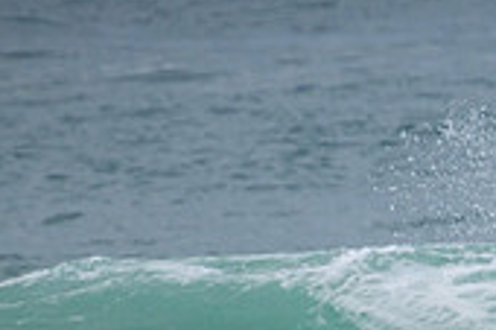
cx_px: 770
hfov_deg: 0.8
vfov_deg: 0.5
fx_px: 37618
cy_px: 381
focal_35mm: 2733
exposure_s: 1/2000
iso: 720
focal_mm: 800
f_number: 11
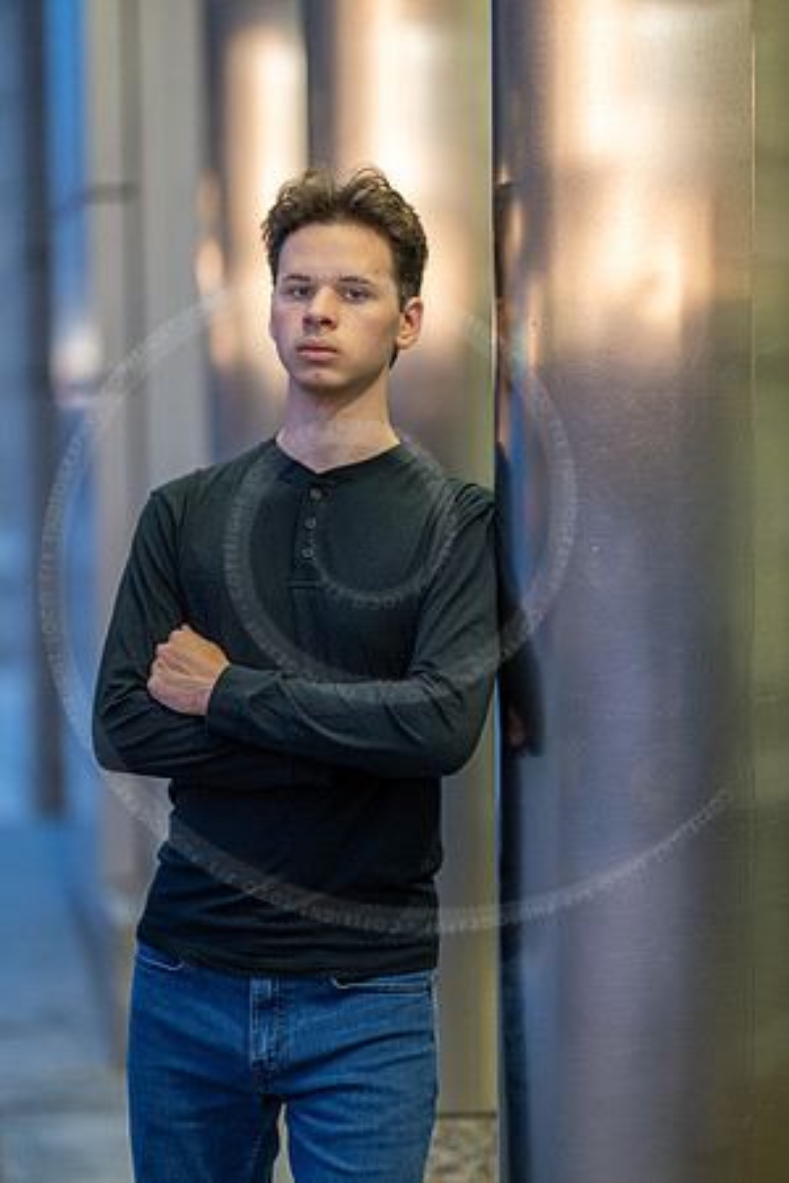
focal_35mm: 85
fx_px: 2794
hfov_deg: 16.1
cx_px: 394
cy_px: 592
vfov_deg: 23.9
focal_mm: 85
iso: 1000
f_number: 1.2
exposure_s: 1/250
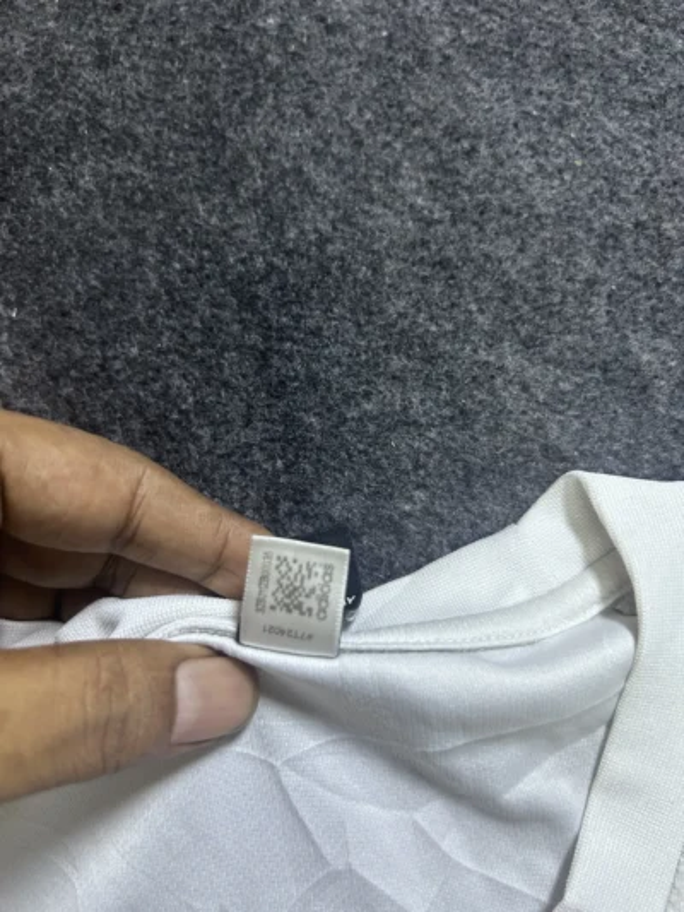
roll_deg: +9.2
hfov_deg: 53.1
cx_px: 342
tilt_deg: -44.6
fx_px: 685
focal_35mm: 26
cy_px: 456
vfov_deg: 67.3
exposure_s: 1/50
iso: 160
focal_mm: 5.7
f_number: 1.5
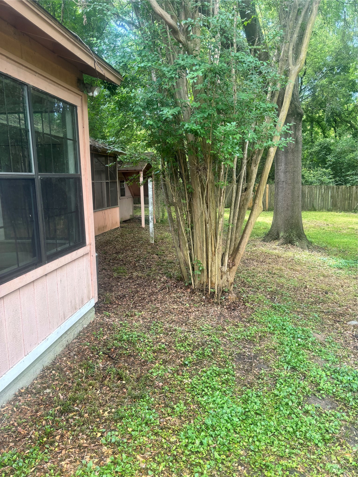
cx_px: 179
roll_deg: +2.2
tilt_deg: -9.4
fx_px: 359
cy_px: 238
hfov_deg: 53.1
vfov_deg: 67.3
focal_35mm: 26
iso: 40
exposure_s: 1/121
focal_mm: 5.96
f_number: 1.6
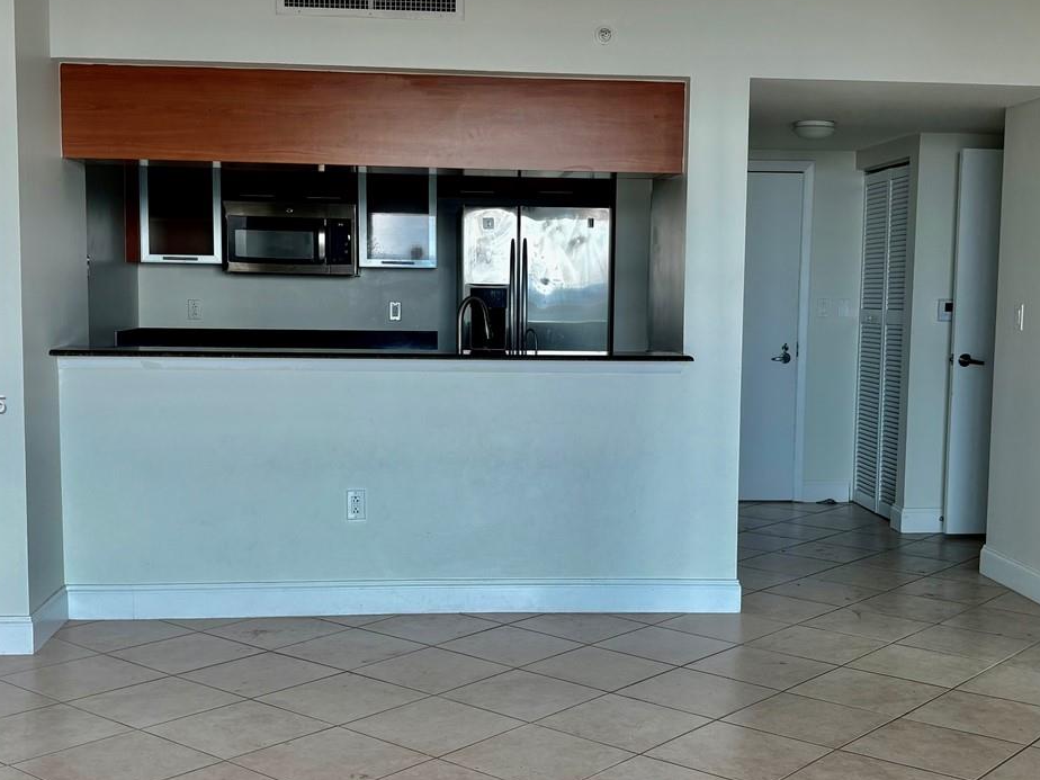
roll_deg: -0.3
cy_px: 406
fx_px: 1352
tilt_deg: -5.1
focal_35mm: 45
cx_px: 546
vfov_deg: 32.2
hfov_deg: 42.1
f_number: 1.6
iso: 40
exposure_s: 1/122
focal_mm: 5.96
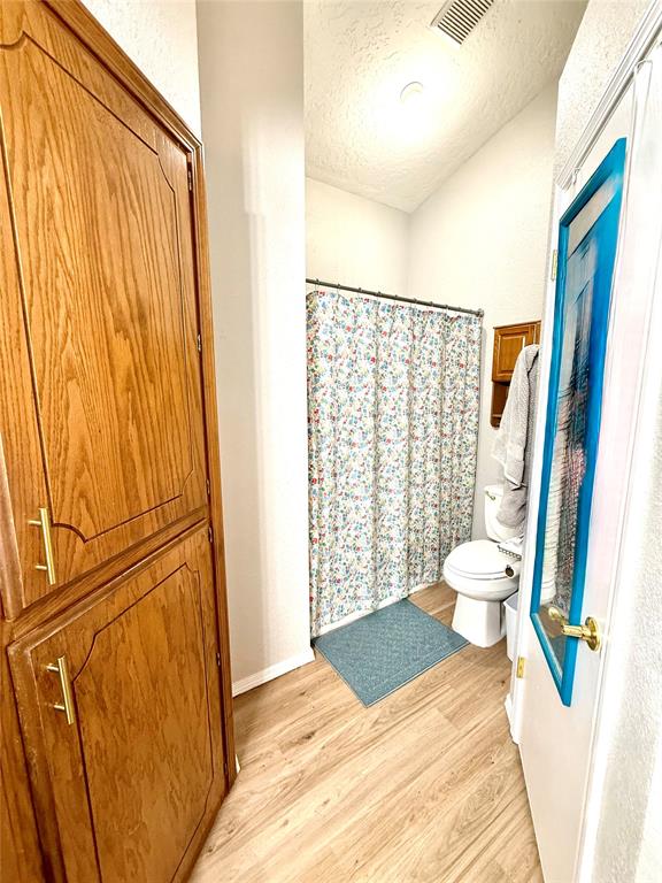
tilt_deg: -8.2
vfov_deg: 102.1
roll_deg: +0.3
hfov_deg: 85.7
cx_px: 331
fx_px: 357
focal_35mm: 14
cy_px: 442
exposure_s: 1/60
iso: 200
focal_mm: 2.22
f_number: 2.2
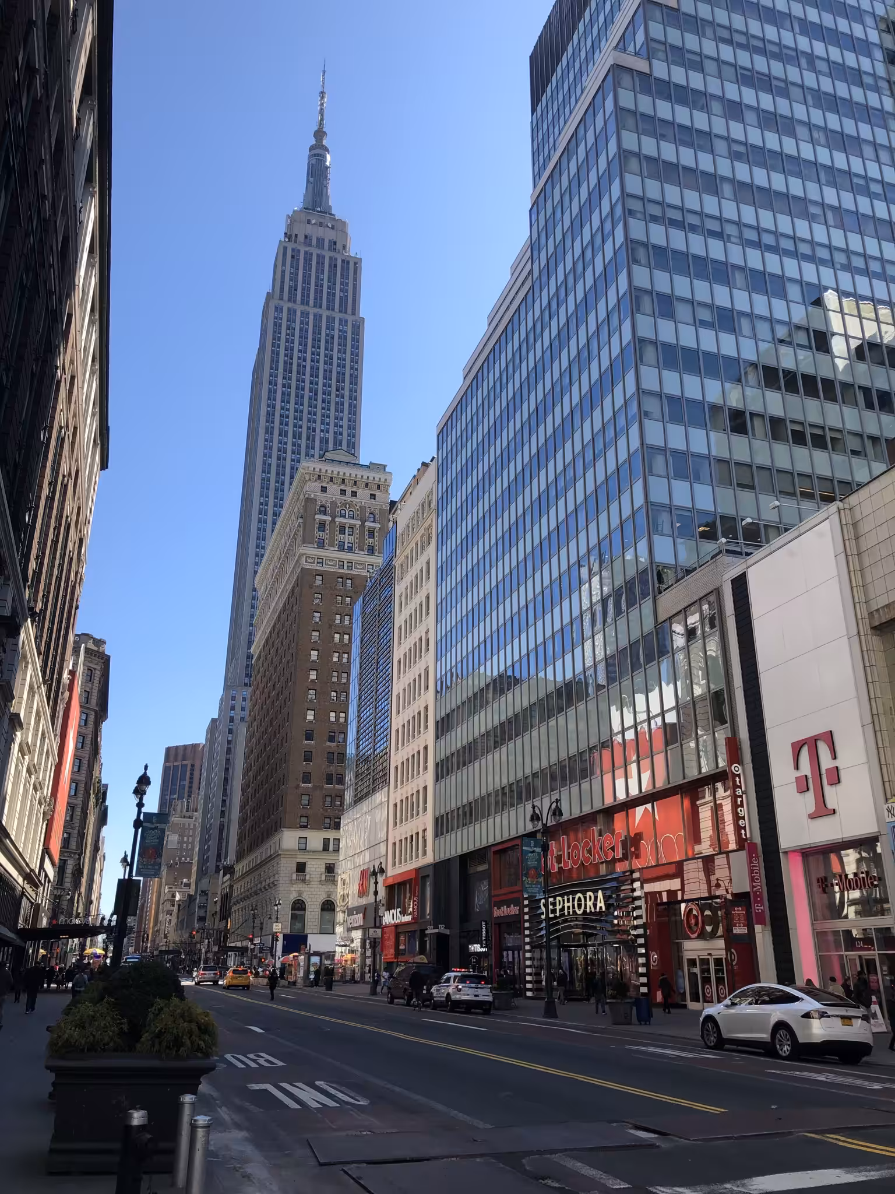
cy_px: 597
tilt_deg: +23.7
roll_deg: +0.0
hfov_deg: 49.7
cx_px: 448
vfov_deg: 63.4
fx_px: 965
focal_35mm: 28
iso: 20
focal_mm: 3.99
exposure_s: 1/960
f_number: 1.8
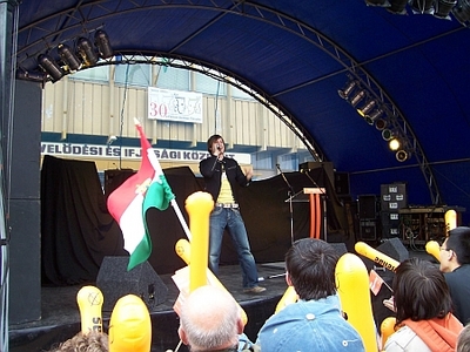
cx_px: 235
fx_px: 462
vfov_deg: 41.8
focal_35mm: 34
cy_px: 176
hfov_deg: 54.0
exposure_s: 1/125
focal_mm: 5.6
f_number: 2.7
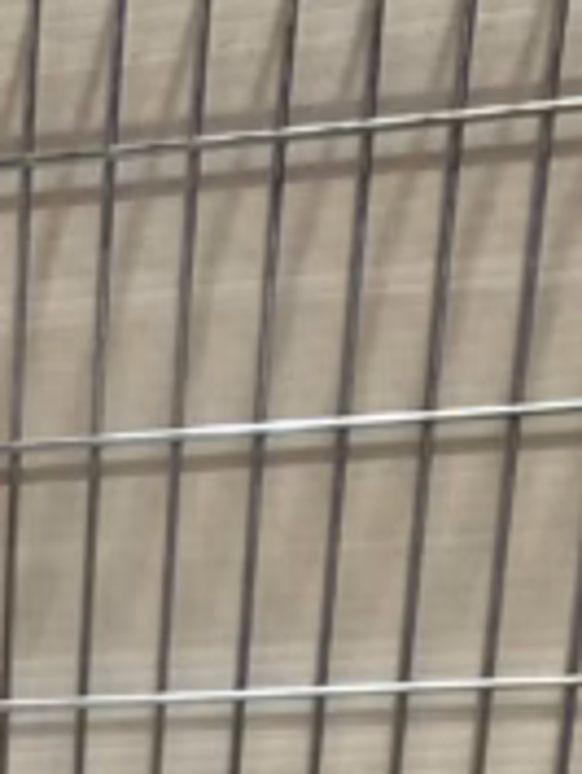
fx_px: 1679
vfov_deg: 17.0
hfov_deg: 17.7
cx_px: -276
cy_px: 1640
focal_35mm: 75
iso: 200
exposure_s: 1/100
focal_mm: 2.2
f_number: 1.9
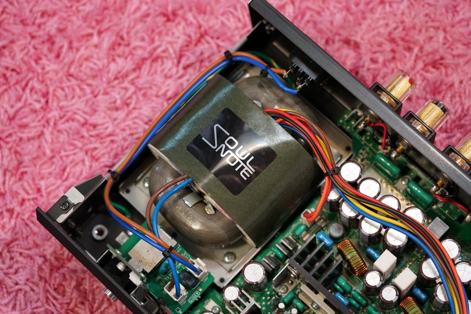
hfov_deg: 22.6
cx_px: 236
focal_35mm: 90
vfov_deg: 15.2
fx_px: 1177
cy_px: 157
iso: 1600
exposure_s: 1/50
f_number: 4
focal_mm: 90
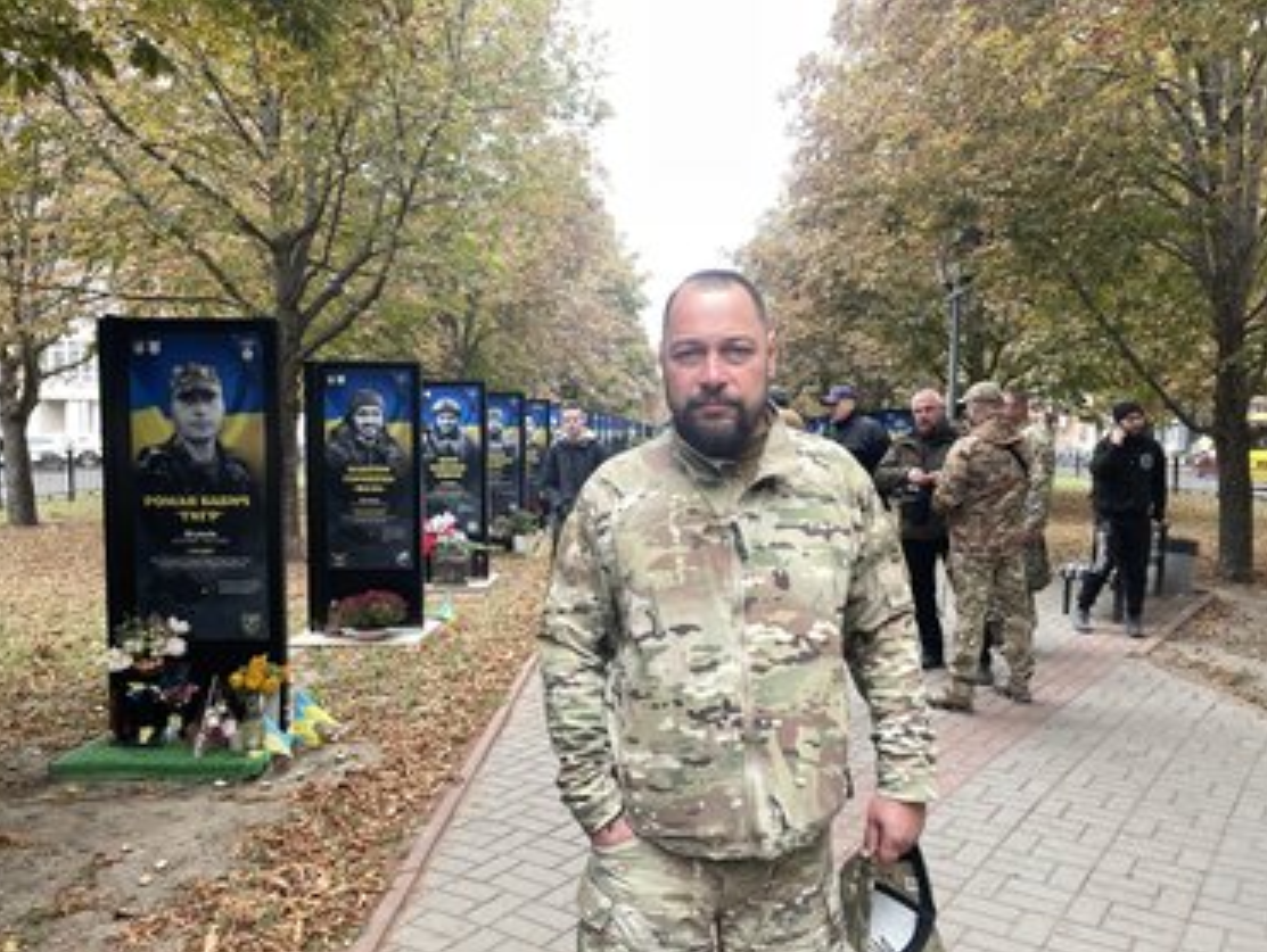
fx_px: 1026
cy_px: 508
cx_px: 659
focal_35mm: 28
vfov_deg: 49.8
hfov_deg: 63.4
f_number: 1.6
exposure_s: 1/121
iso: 50
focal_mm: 4.2
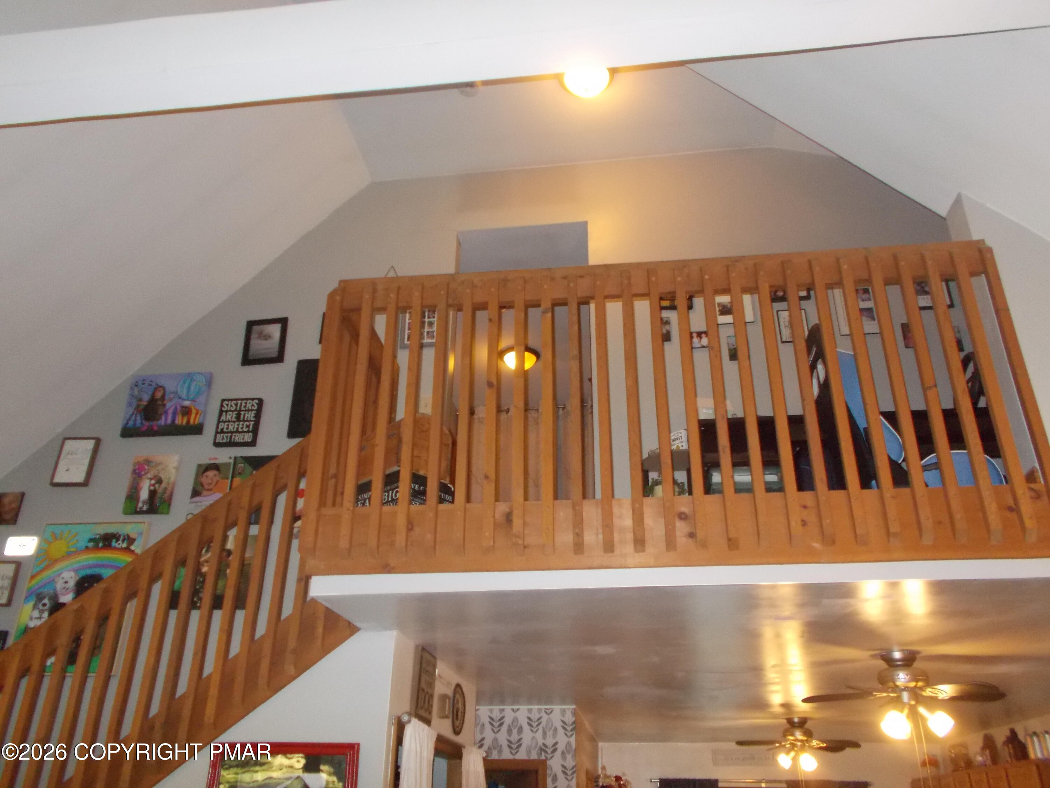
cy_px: 394
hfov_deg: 60.0
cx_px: 525
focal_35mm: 30
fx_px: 910
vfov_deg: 46.8
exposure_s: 1/25
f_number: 3.4
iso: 500
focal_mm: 5.3
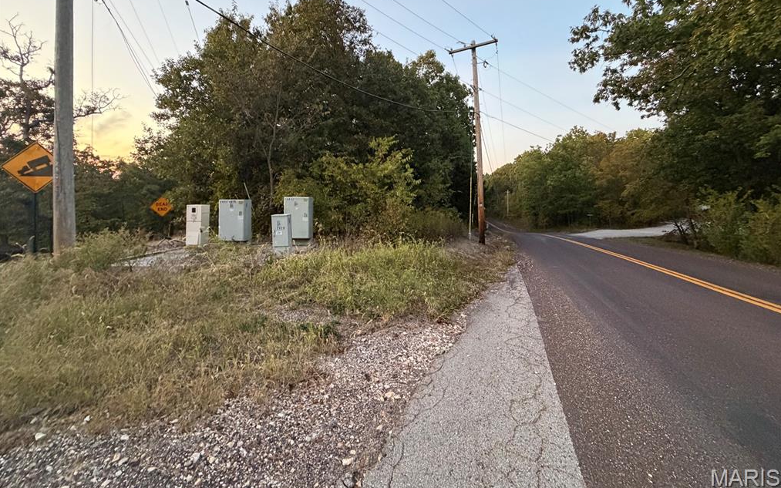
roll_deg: +0.3
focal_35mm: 15
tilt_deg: -1.2
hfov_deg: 101.5
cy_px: 198
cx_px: 393
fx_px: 319
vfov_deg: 74.1
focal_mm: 2.22
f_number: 2.2
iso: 500
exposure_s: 1/60
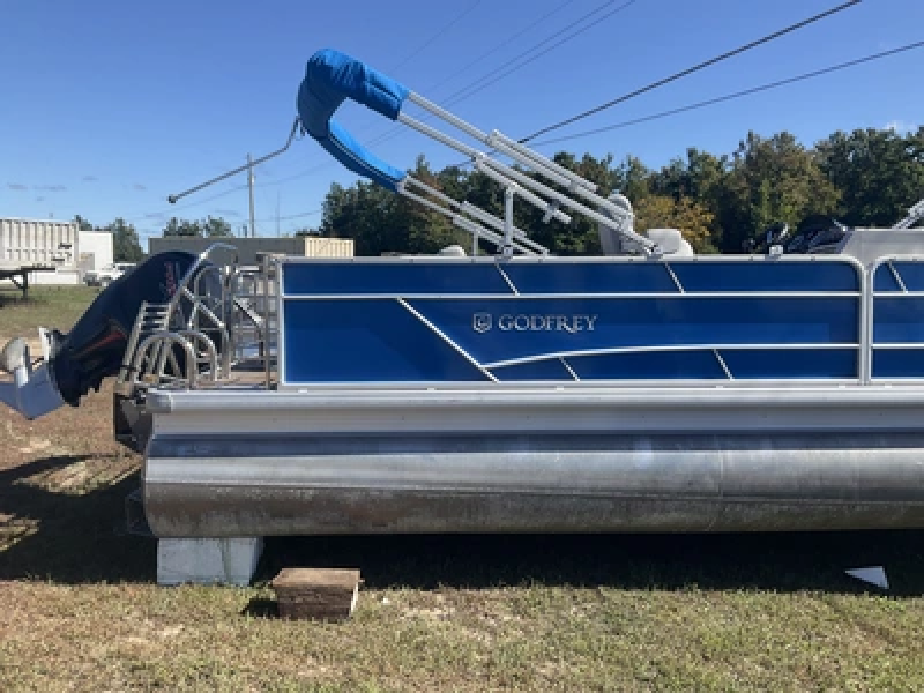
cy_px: 346
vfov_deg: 48.2
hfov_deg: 61.7
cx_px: 462
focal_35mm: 29
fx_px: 774
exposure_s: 1/1377
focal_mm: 3
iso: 25
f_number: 1.8
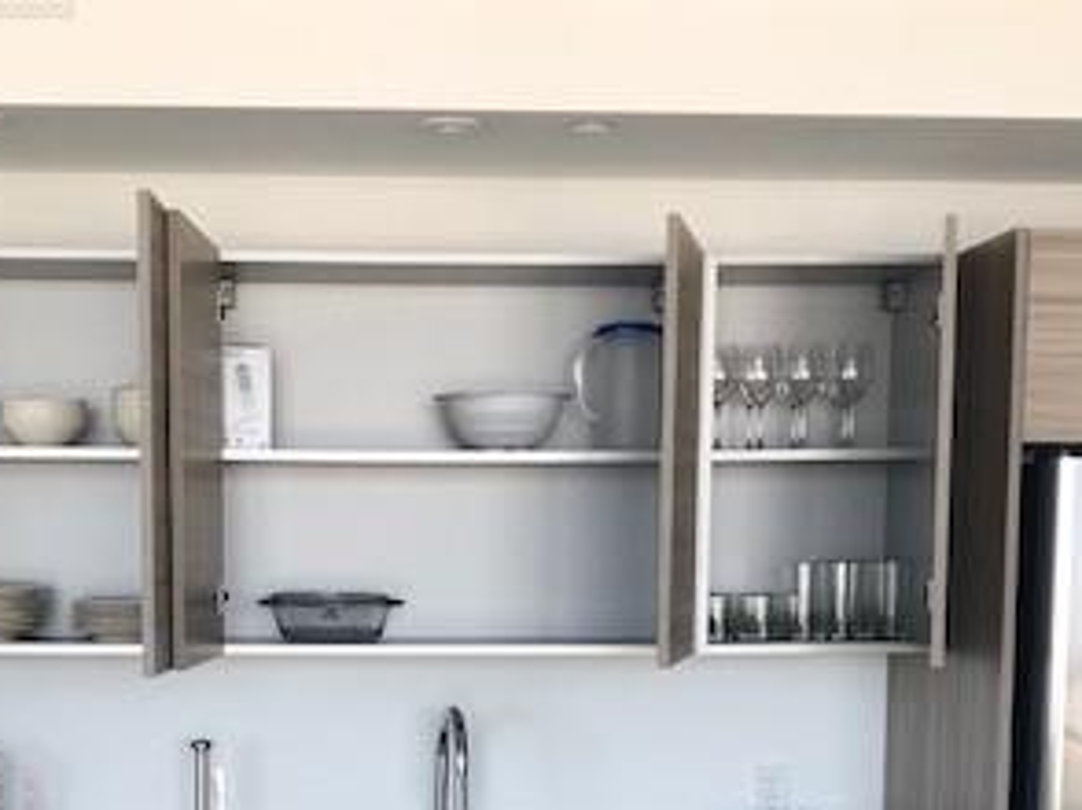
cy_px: 762
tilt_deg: -6.6
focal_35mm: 61
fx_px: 1905
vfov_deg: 23.2
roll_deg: -0.4
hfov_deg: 31.4
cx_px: 357
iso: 25
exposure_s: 1/40
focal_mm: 3.99
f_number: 1.8
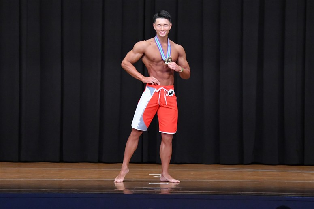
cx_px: 157
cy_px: 104
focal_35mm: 202
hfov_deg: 10.2
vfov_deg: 6.8
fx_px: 1761
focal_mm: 135
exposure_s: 1/400
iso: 8000
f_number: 5.6
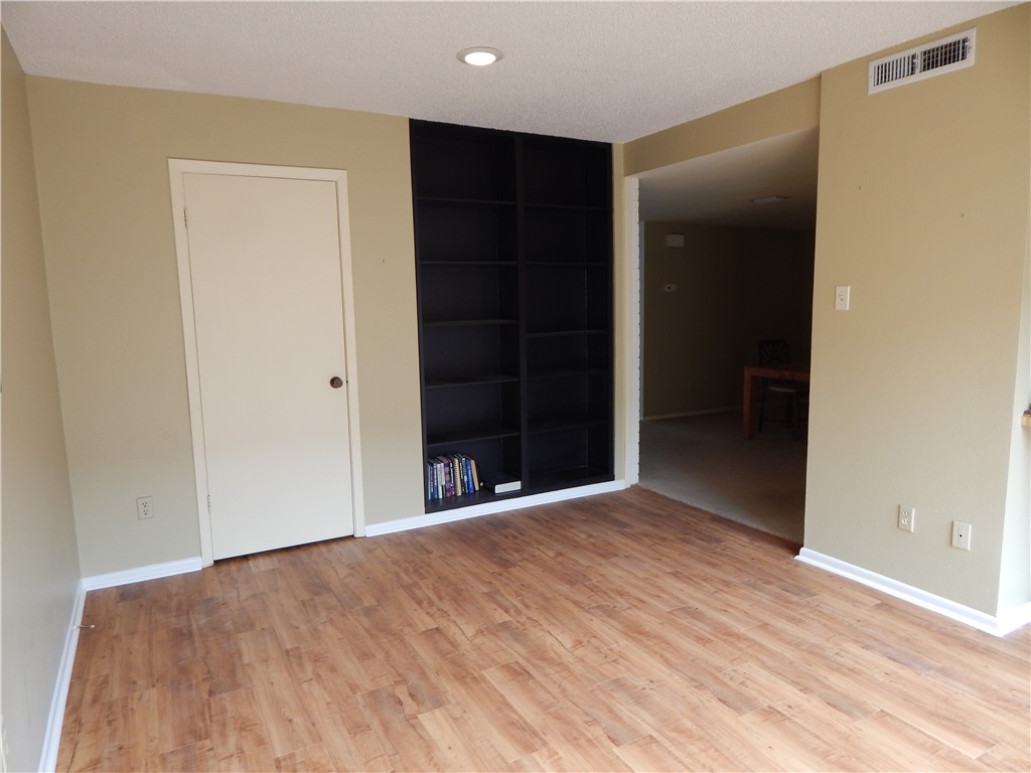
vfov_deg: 61.1
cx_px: 516
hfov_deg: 76.4
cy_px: 386
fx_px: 655
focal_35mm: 22
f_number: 3
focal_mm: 4
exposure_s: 1/30
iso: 125
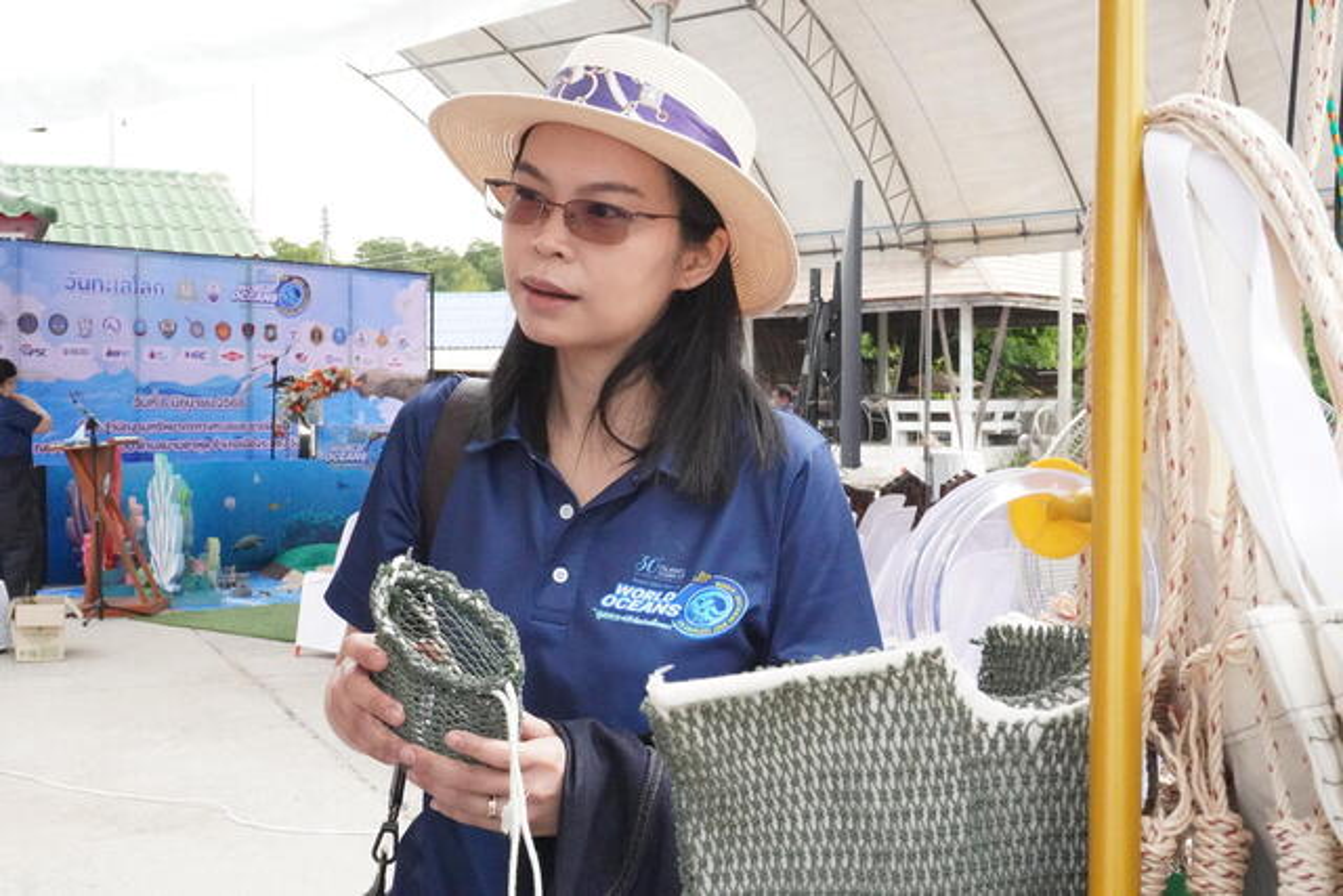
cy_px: 448
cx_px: 672
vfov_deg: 29.9
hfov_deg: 43.6
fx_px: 1679
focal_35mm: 45
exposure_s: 1/1250
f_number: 11
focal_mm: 30
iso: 8000
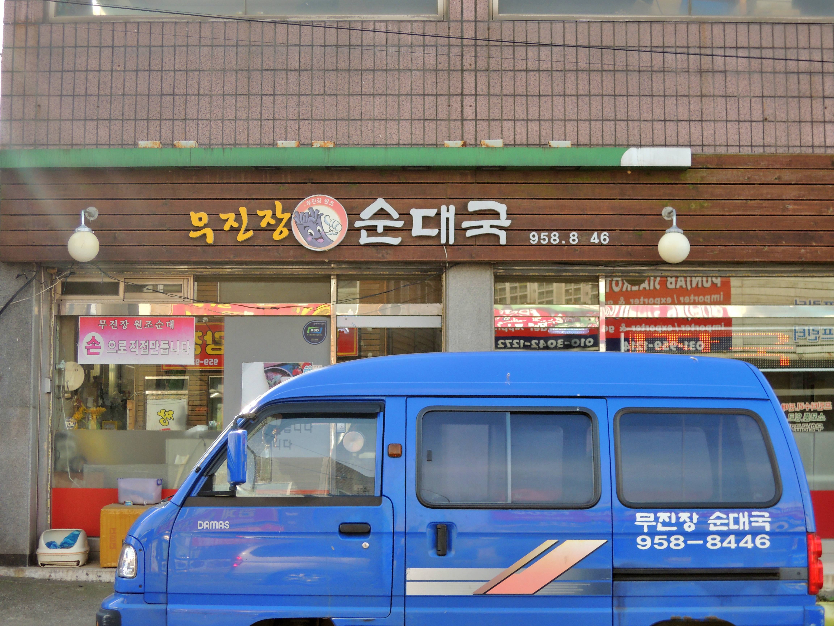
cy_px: 313
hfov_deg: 31.2
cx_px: 417
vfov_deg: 23.7
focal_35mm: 62
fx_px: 1494
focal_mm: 11.1
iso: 100
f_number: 3.7
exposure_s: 1/160
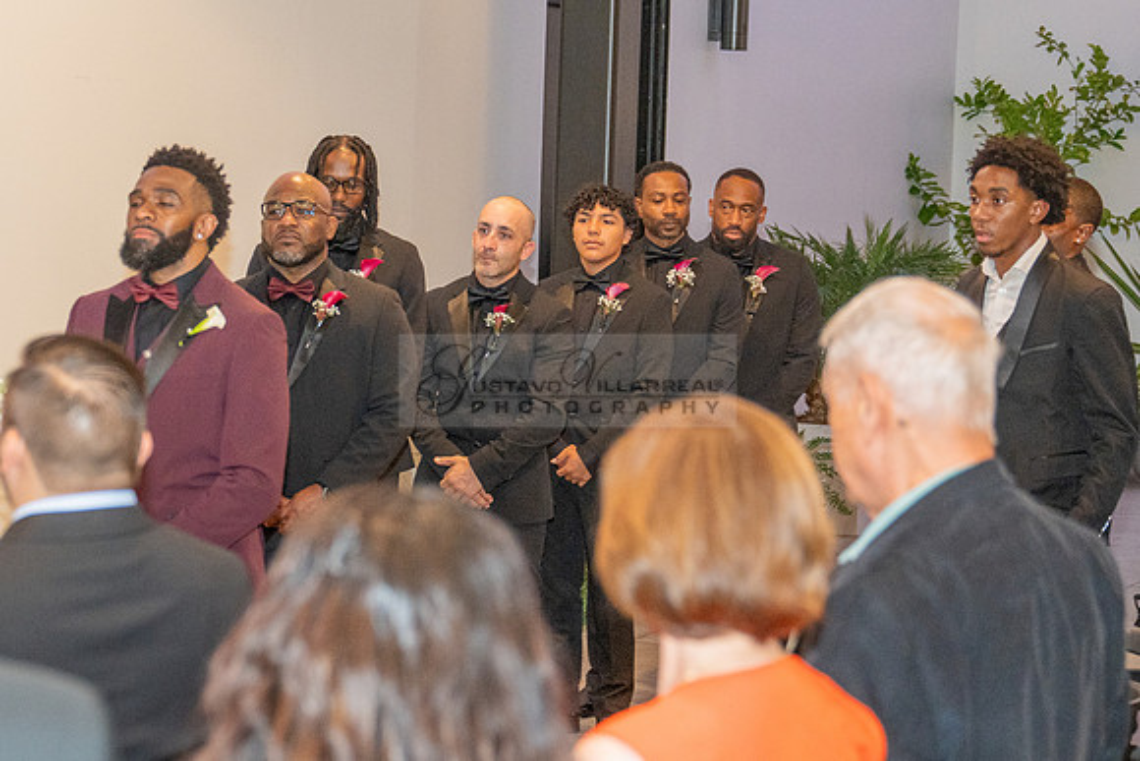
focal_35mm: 91
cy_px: 337
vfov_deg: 15.1
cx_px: 314
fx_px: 2868
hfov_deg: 22.3
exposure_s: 1/200
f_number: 3.2
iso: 1250
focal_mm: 51
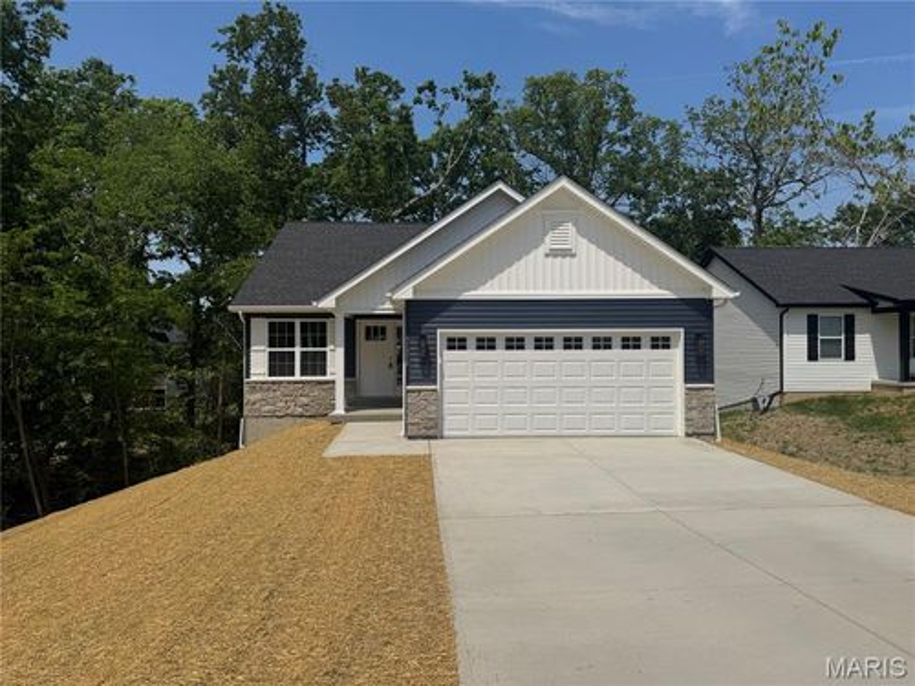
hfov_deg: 71.6
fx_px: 634
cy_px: 343
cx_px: 458
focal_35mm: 24
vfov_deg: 56.8
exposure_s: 1/7092
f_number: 1.78
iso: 80
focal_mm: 6.76
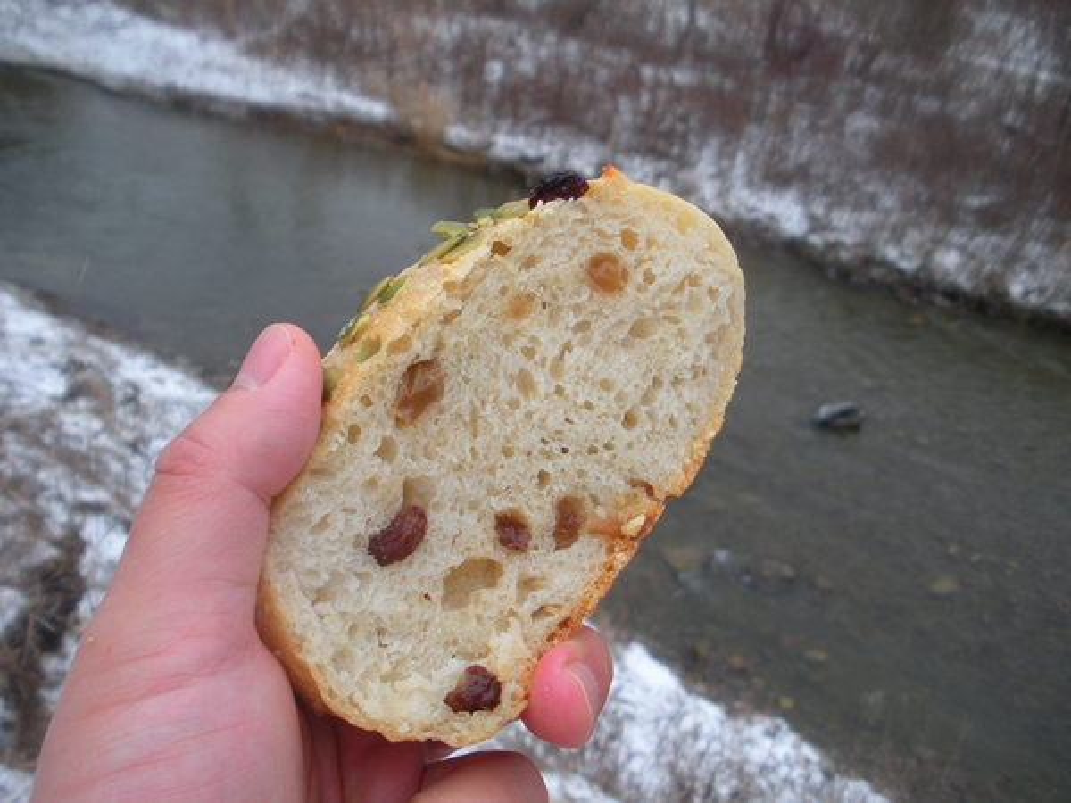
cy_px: 402
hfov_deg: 51.4
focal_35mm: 36
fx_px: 1114
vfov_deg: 39.7
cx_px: 536
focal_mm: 6.3
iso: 91
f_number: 3.5
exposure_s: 1/116
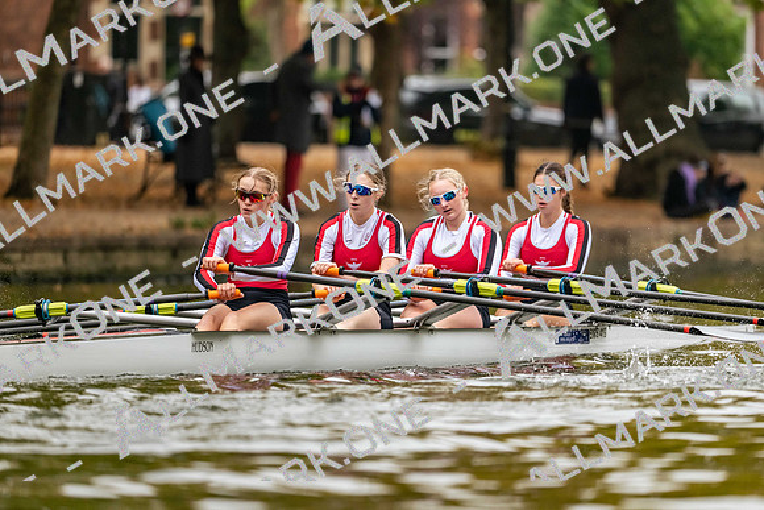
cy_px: 255
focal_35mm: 400
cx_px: 382
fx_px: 8490
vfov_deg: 3.4
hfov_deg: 5.2
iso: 2500
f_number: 4.5
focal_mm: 400
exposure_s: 1/2500
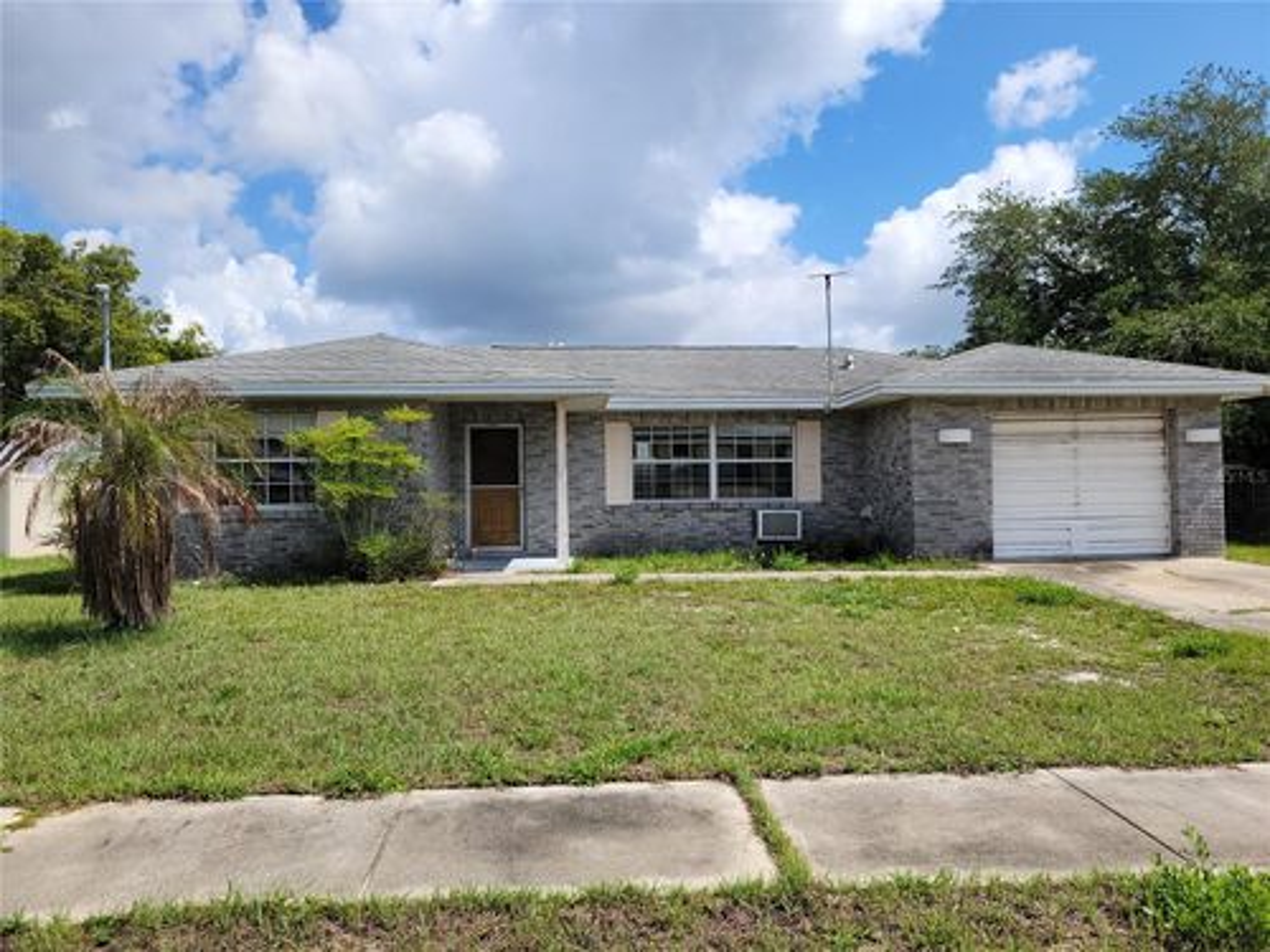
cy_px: 476
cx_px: 635
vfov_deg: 53.1
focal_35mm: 26
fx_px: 954
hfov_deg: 67.3
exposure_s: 1/2882
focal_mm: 5.4
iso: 40
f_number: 1.8
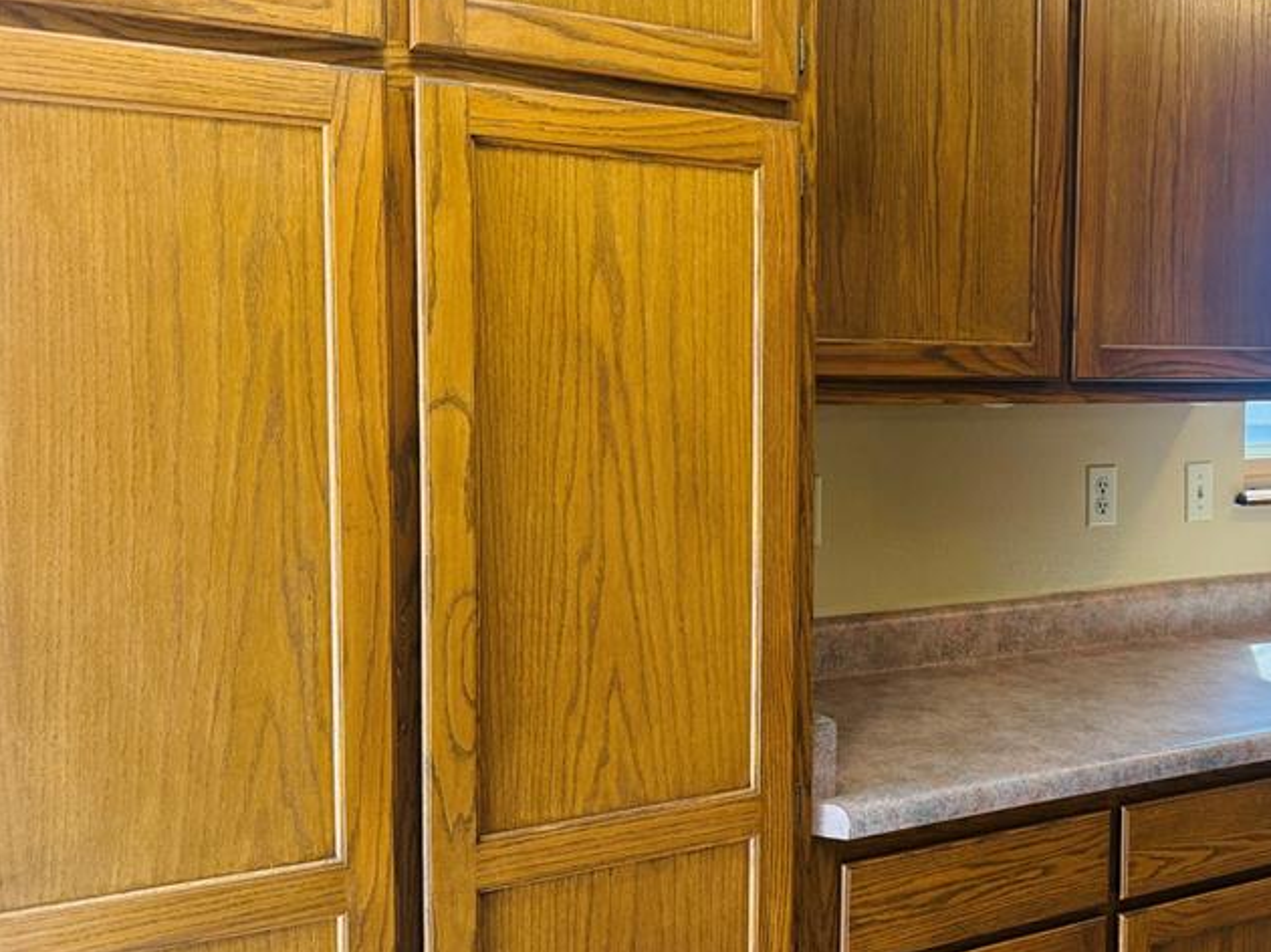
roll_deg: -0.9
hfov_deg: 46.7
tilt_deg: -4.5
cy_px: 473
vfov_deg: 36.8
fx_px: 1431
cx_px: 900
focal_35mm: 39
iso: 250
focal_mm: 6.76
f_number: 1.78
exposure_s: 1/120
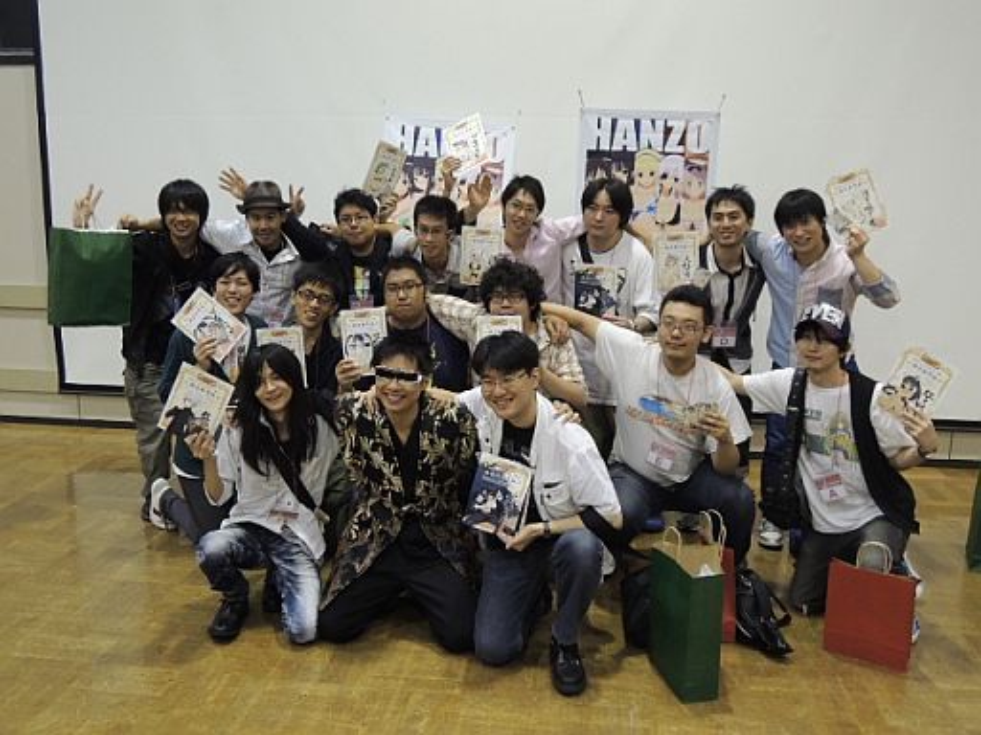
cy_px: 368
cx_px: 490
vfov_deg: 45.4
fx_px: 879
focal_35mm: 31
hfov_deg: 58.4
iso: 400
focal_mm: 5.5
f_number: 3
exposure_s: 1/25
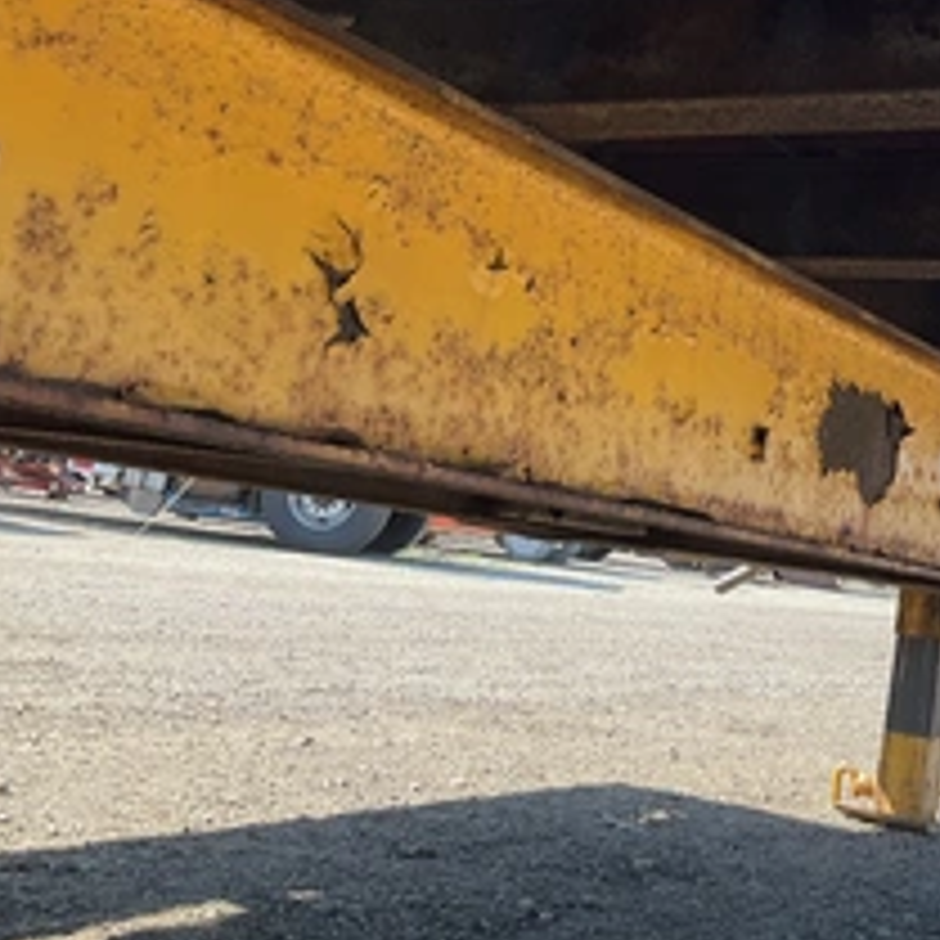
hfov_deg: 33.3
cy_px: 292
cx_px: 805
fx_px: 1505
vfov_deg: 34.3
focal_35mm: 49
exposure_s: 1/400
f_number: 1.8
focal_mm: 3
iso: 25
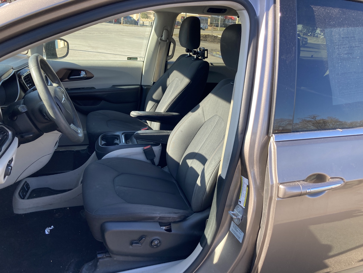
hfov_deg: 63.4
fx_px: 294
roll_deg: -5.0
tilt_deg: -19.0
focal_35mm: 28
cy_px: 136
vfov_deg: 49.7
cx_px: 182
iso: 20
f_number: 1.8
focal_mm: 3.99
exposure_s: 1/200
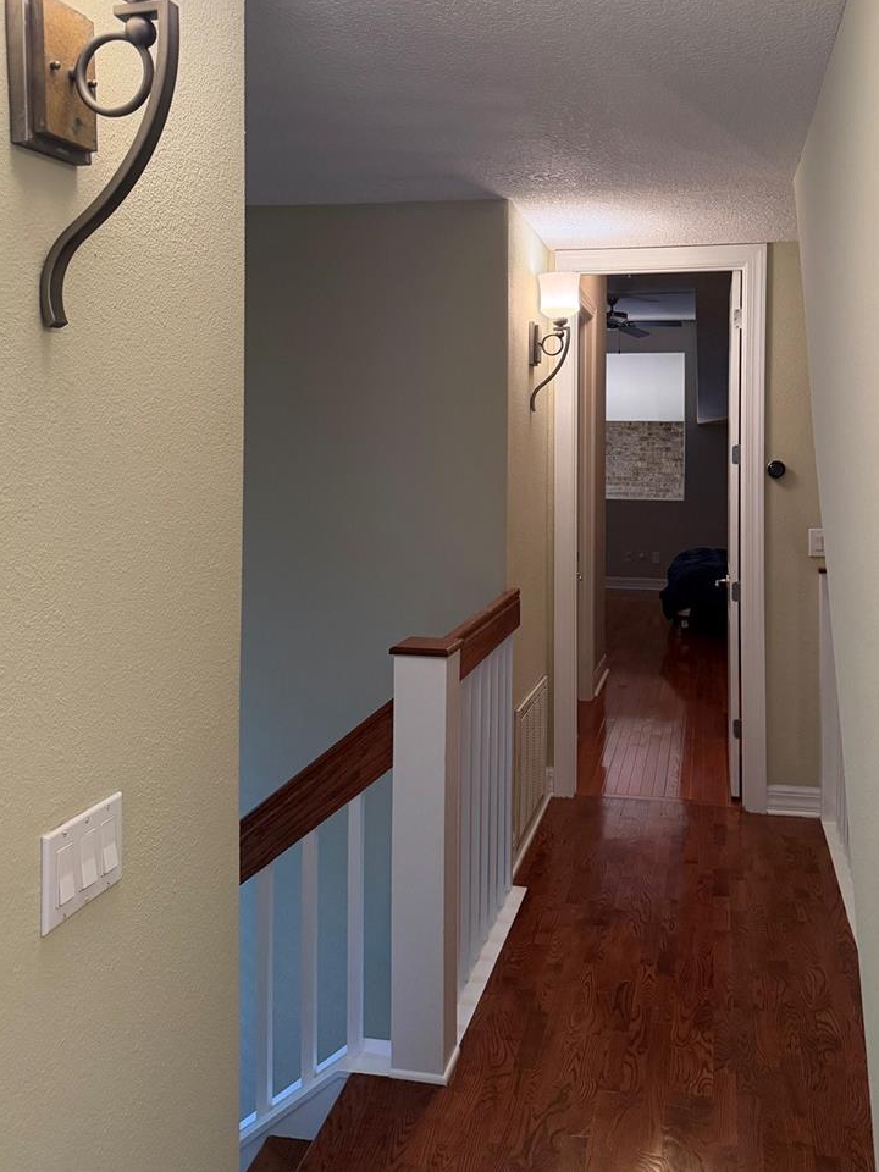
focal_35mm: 30
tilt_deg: -0.4
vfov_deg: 59.2
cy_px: 444
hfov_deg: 46.5
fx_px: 1016
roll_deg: +0.2
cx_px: 525
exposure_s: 1/120
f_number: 1.78
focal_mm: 6.76
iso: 400
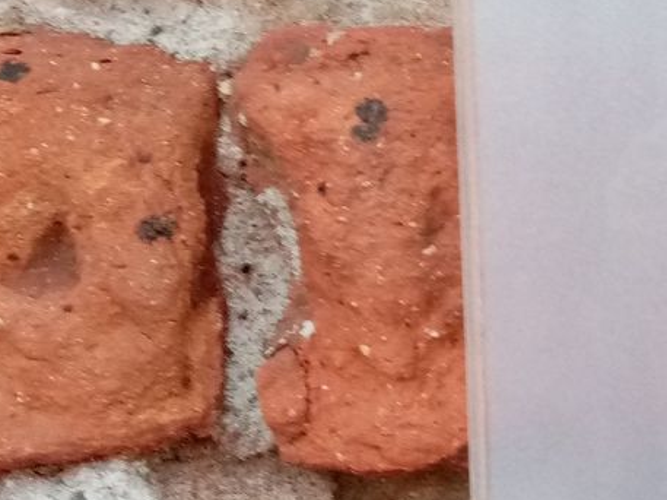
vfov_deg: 18.0
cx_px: 994
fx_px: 1579
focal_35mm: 82
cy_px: 221
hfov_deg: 20.5
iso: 371
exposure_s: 1/25
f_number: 1.8
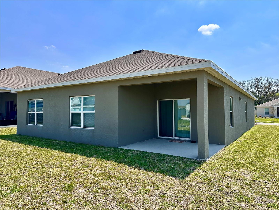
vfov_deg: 56.8
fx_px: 193
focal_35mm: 24
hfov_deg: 71.6
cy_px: 105
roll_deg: -1.0
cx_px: 140
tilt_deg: +2.7
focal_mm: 6.86
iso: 80
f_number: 1.78
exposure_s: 1/5525
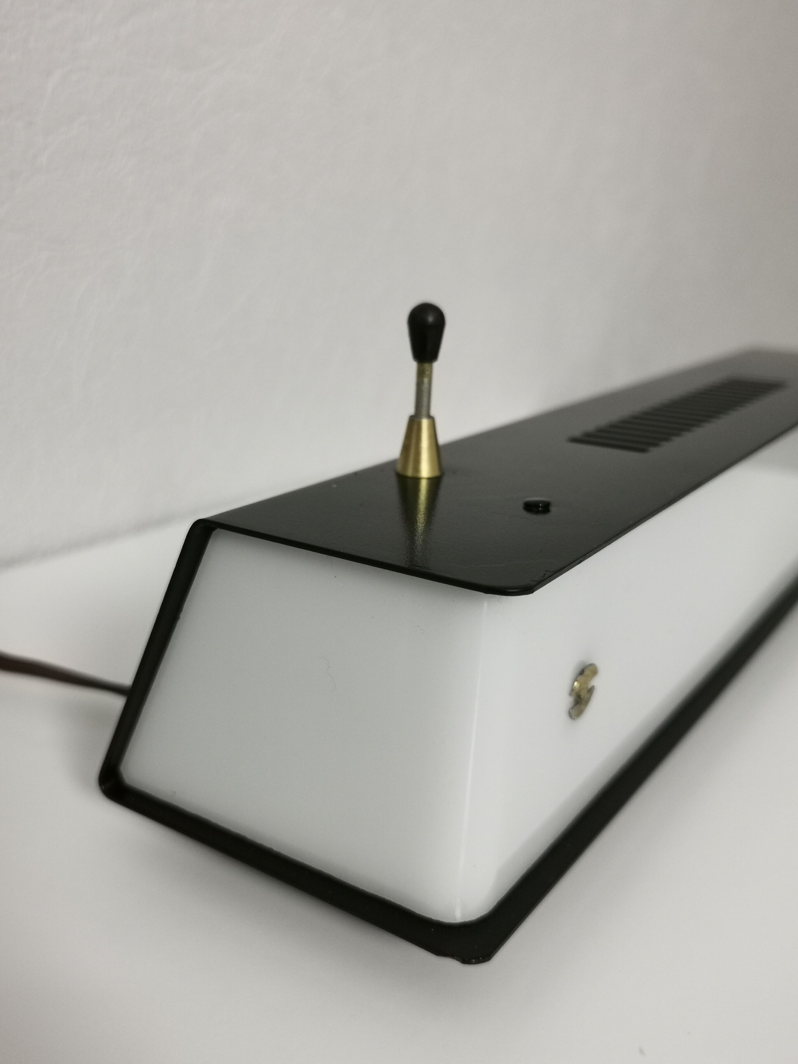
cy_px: 532
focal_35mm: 33
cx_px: 399
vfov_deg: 55.4
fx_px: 1014
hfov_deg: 42.9
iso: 500
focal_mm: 5.58
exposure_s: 1/34.5
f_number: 1.8
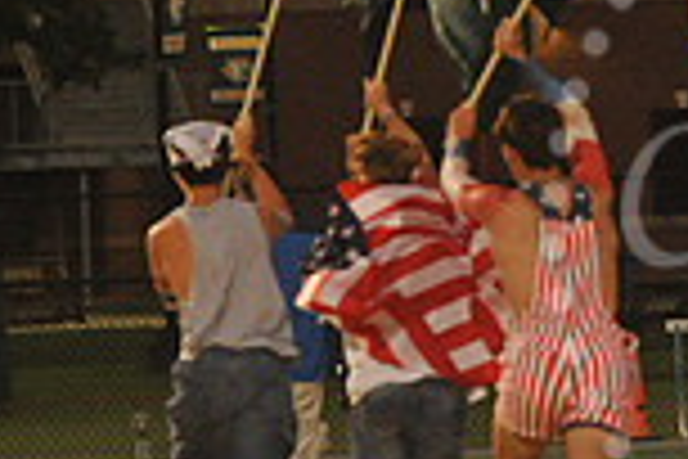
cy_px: 220
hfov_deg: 3.5
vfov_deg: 2.3
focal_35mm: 586
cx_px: 971
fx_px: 11198
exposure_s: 1/320
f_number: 5.6
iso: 4000
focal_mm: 155
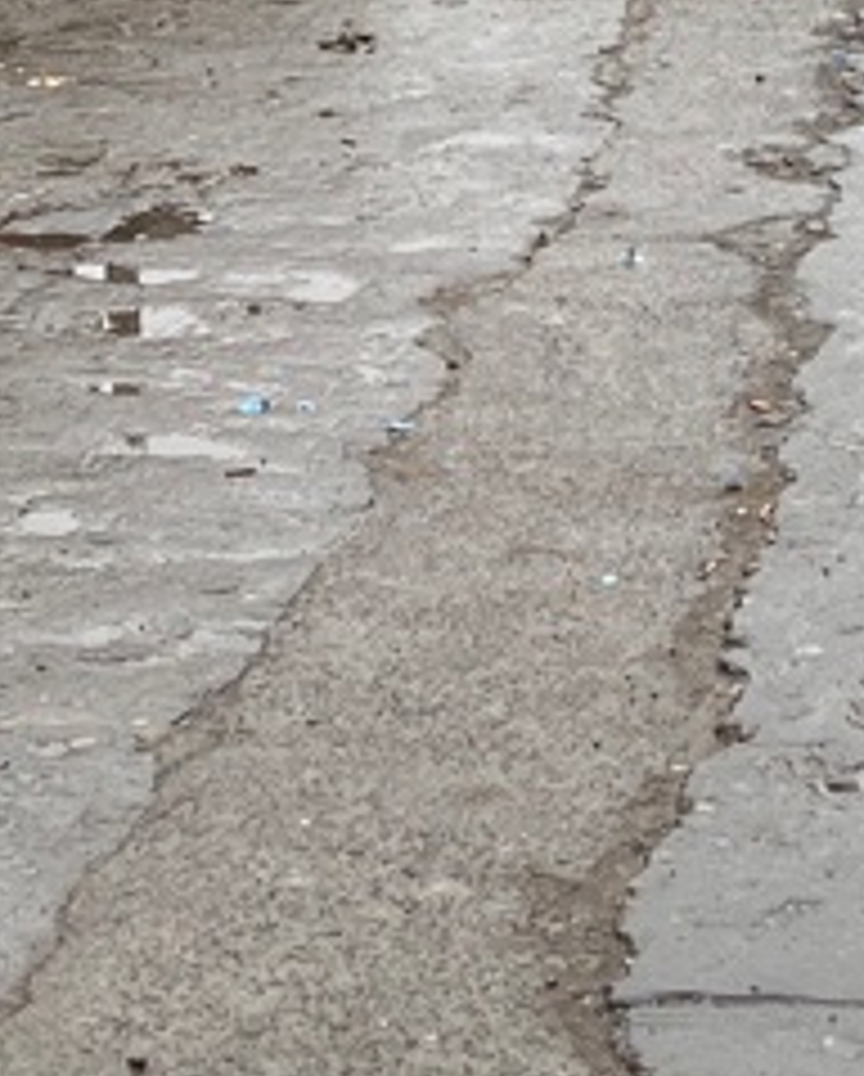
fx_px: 5069
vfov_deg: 11.4
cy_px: -747
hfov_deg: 9.7
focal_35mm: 159
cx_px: 412
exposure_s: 1/748
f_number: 1.5
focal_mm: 5.7
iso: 50
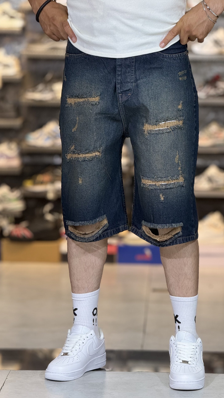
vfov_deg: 16.4
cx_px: 136
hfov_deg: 9.3
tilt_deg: -3.6
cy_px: 199
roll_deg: -0.3
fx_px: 1383
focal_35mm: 131
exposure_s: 1/100
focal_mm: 15.66
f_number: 2.8
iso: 160
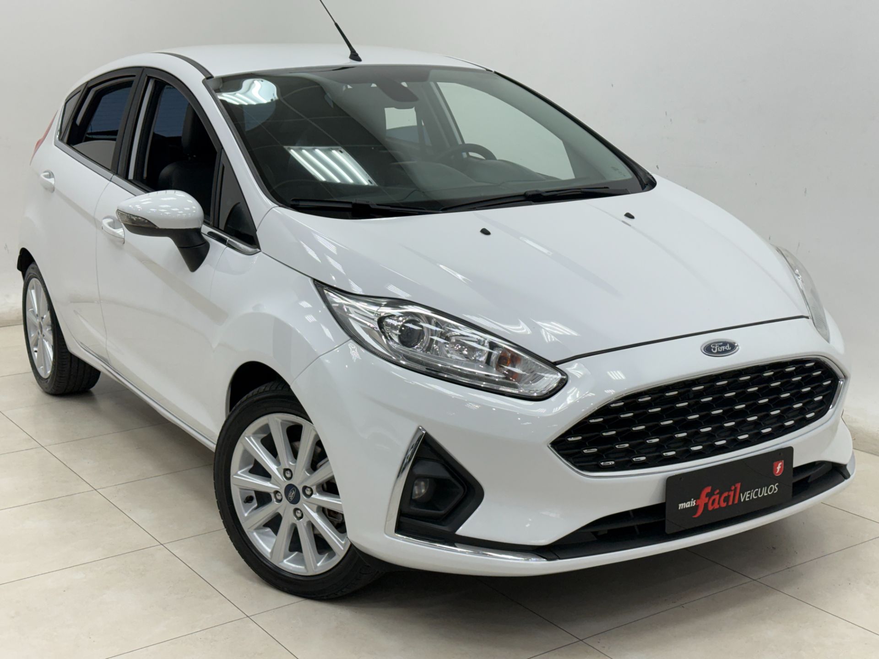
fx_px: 1219
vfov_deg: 30.3
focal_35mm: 48
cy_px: 330
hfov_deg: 39.7
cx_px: 440
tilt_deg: -12.4
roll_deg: +1.7
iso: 160
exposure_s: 1/120
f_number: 1.78
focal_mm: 6.76
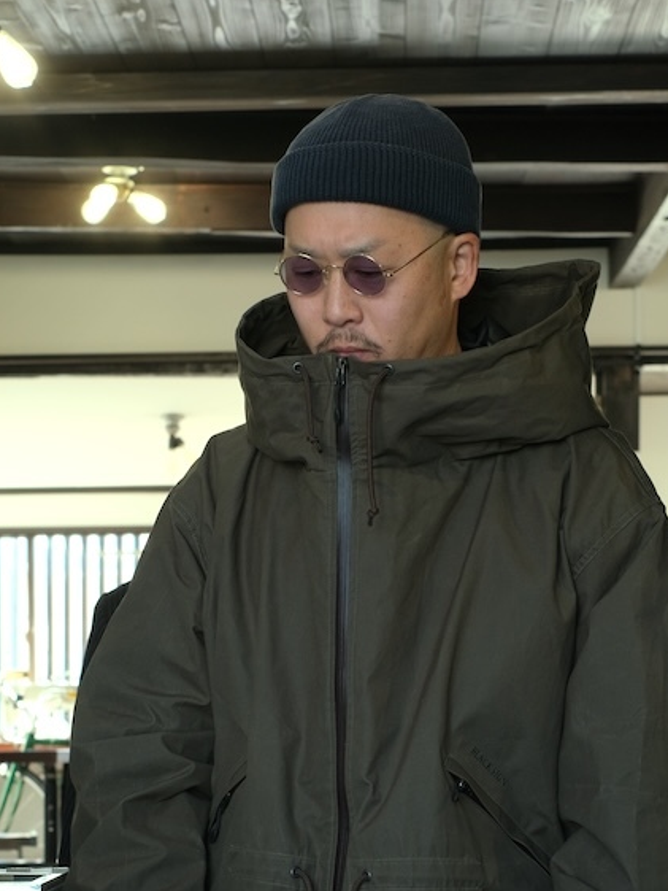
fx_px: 2392
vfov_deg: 20.9
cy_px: 702
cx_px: 269
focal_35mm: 93
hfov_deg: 15.9
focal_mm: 35
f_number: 5
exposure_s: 1/40
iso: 400
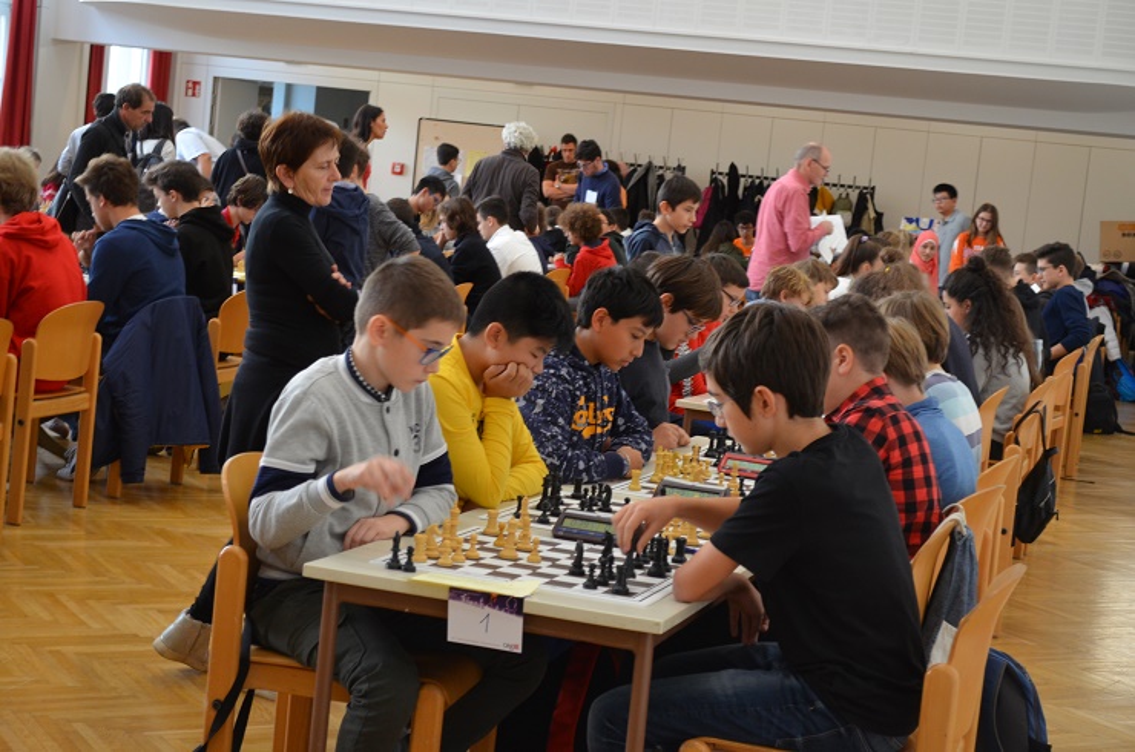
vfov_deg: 21.5
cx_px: 568
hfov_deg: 32.0
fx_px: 1982
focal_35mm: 63
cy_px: 376
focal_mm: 42
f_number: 5.3
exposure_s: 1/50
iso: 800
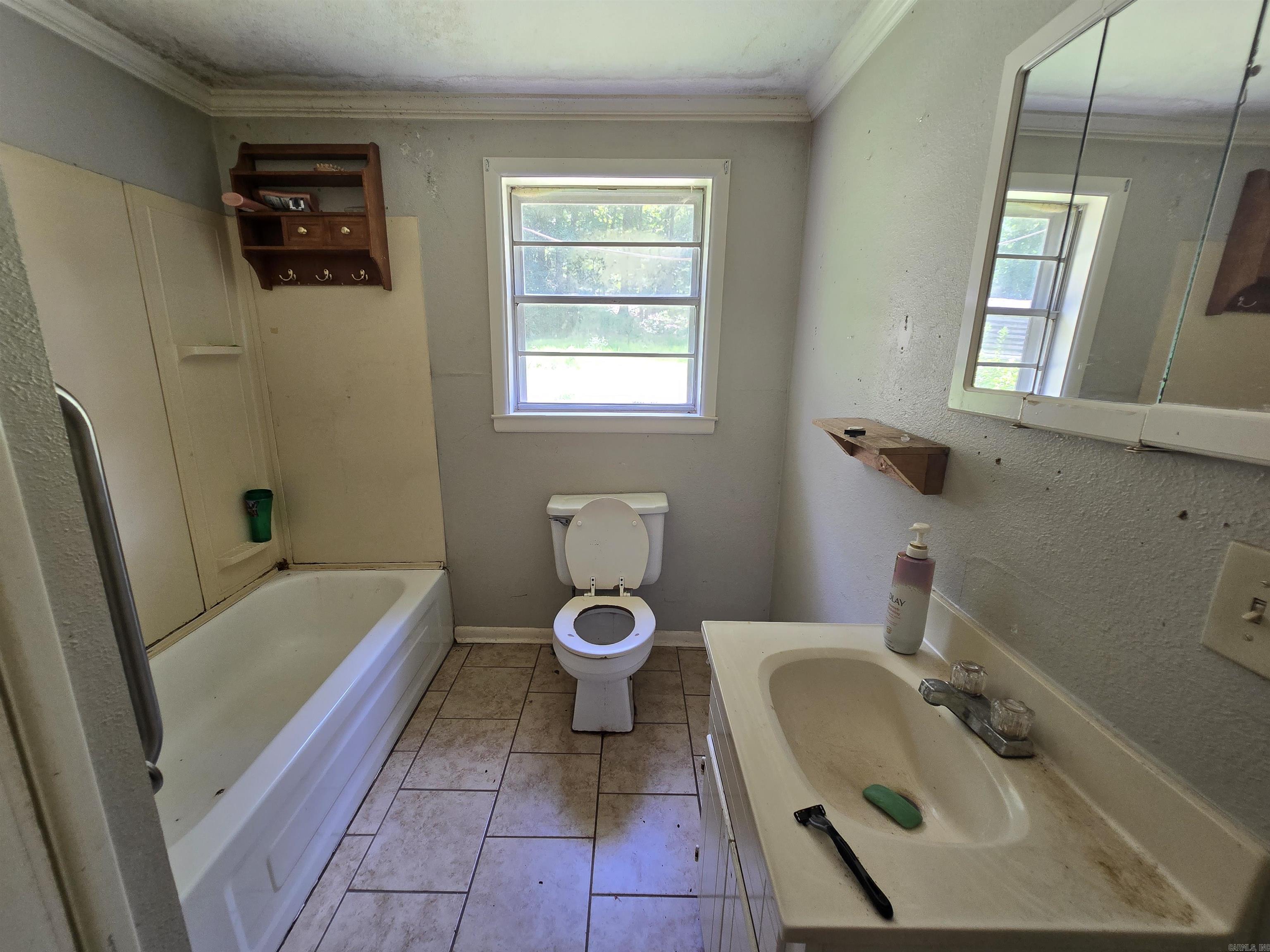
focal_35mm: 13
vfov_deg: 89.9
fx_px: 477
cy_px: 476
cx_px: 635
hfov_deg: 106.2
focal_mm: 2.2
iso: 100
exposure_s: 1/60
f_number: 2.2
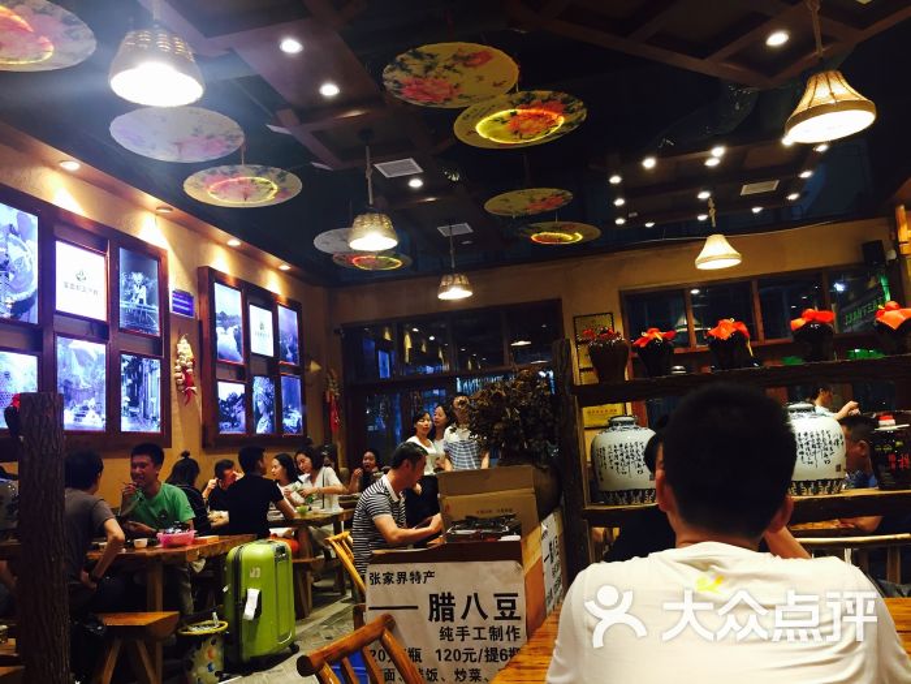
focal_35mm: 29
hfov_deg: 61.7
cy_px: 342
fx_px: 763
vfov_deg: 48.2
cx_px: 456
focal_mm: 4.15
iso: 125
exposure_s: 1/33
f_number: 2.2
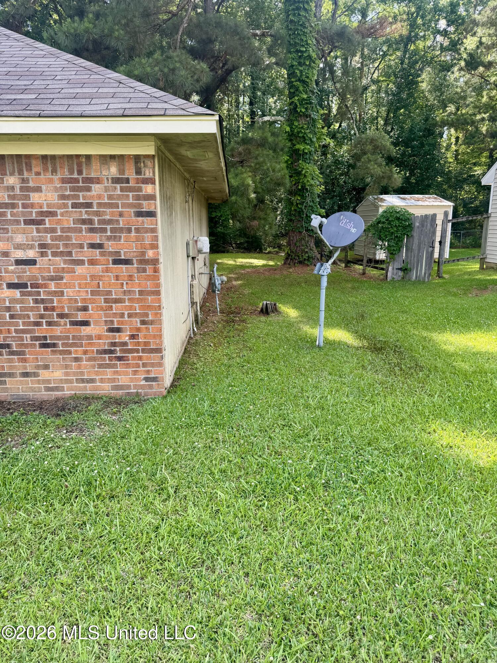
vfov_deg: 71.6
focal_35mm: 24
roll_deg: -0.4
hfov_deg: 56.8
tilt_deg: -11.0
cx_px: 248
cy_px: 332
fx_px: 459
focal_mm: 6.76
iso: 80
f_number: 1.78
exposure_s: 1/499
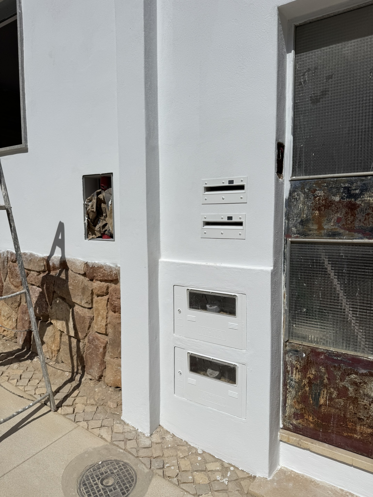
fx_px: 345
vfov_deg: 71.6
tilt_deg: -6.1
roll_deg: +0.0
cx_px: 186
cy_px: 248
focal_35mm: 24
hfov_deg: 56.8
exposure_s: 1/28571
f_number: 1.78
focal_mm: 6.76
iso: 64
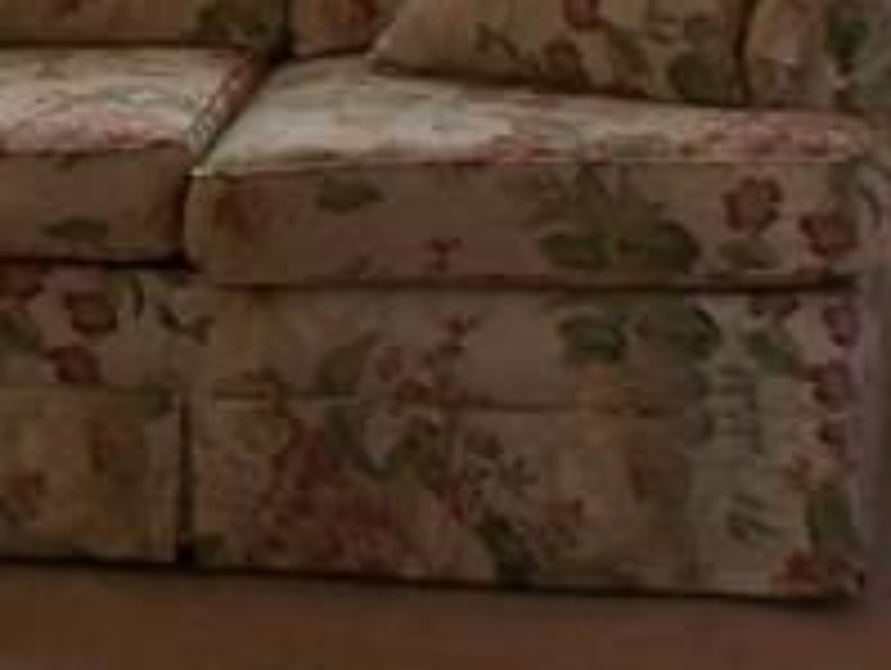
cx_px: 108
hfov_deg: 10.6
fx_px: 4793
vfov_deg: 7.7
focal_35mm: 186
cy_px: -553
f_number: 2.8
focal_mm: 7.54
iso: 64
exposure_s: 1/80
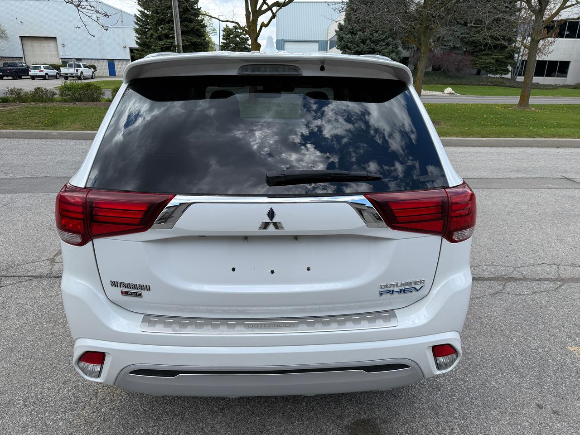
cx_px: 290
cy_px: 218
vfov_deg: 56.8
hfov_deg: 71.6
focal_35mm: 24
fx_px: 402
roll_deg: -1.2
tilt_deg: -19.1
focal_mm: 6.76
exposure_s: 1/2370
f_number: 1.78
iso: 80
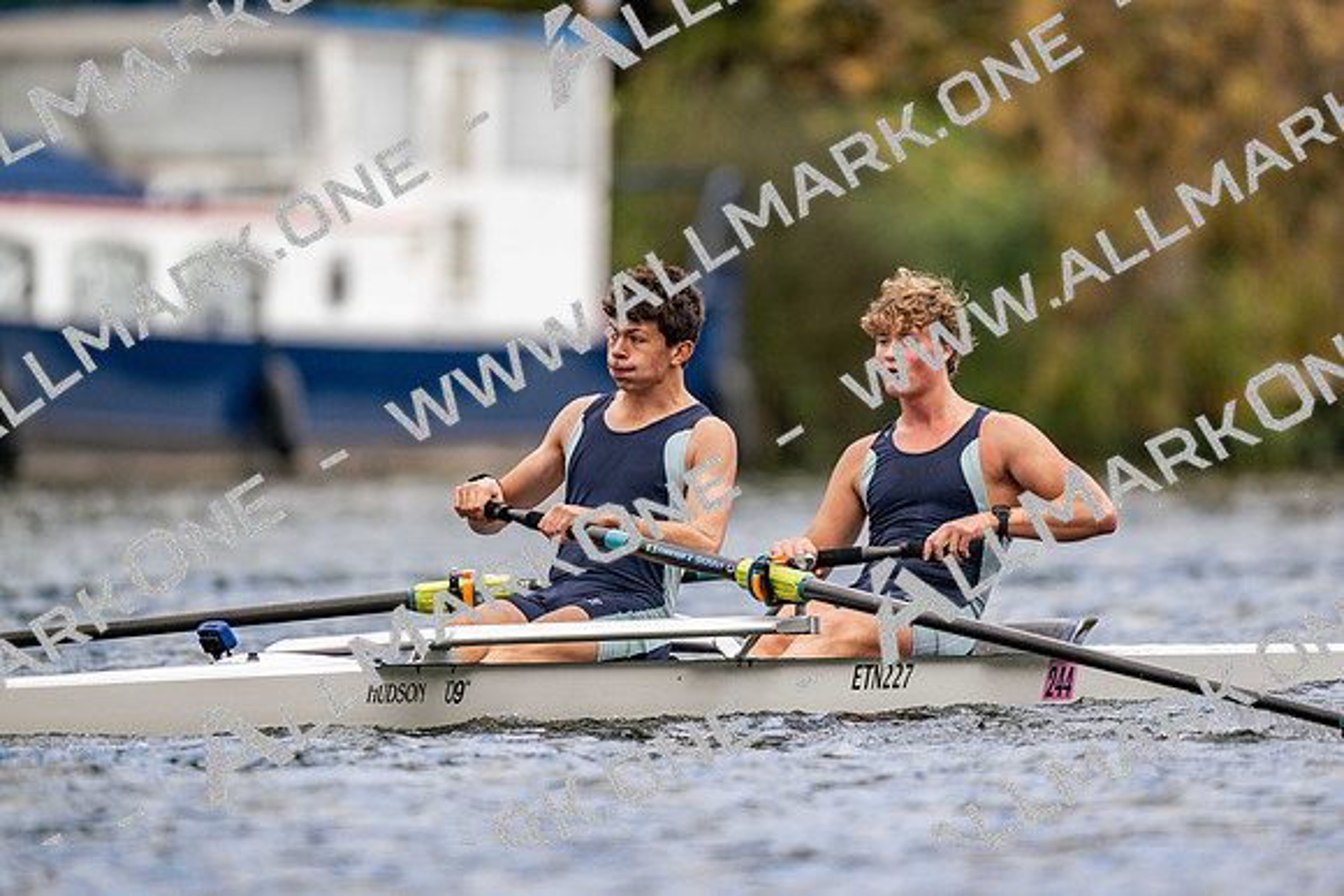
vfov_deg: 2.3
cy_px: 448
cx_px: 672
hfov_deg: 3.4
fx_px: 22416
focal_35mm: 600
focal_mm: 600
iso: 400
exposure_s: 1/2500
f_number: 4
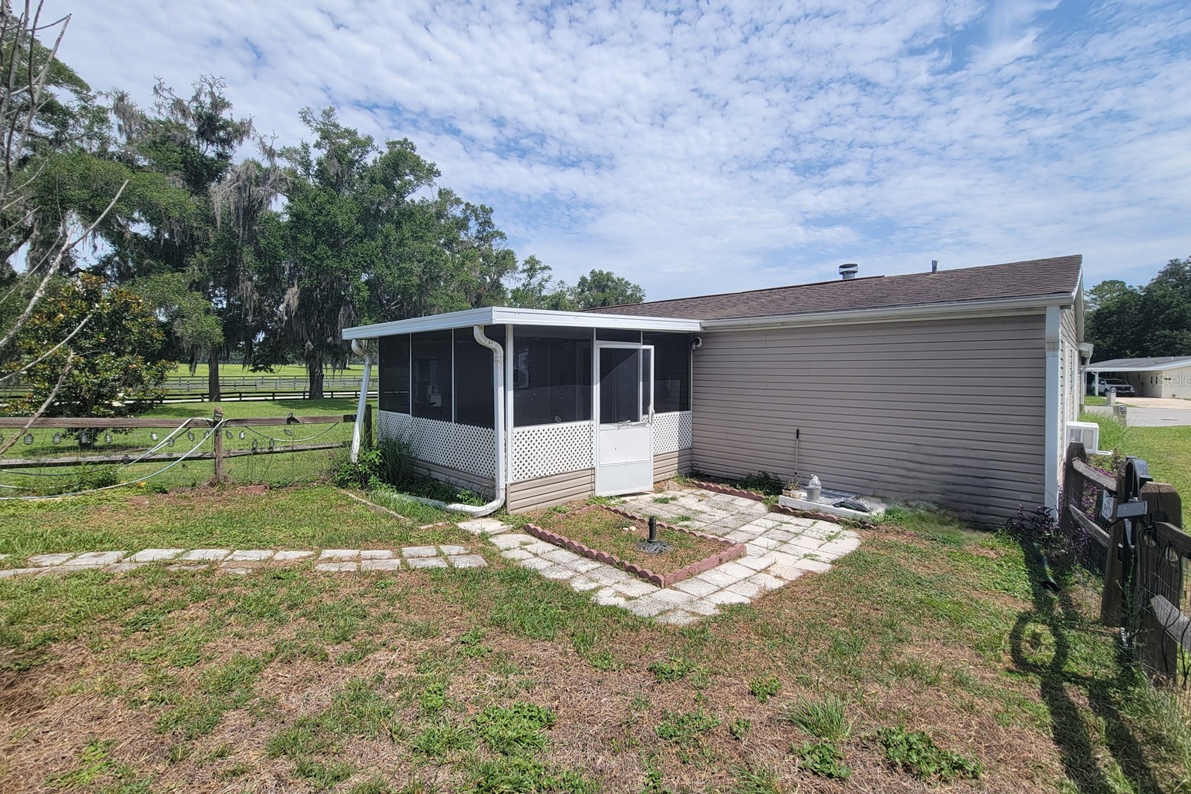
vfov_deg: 81.2
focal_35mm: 14
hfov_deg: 104.2
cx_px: 614
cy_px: 379
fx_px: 463
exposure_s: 1/2500
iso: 50
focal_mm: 2.2
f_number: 2.2
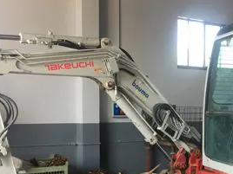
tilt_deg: -3.1
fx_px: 404
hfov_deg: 31.7
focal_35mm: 60
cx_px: 168
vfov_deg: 24.2
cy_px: 125
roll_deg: -0.8
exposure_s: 1/33
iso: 25
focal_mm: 4.15
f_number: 2.2
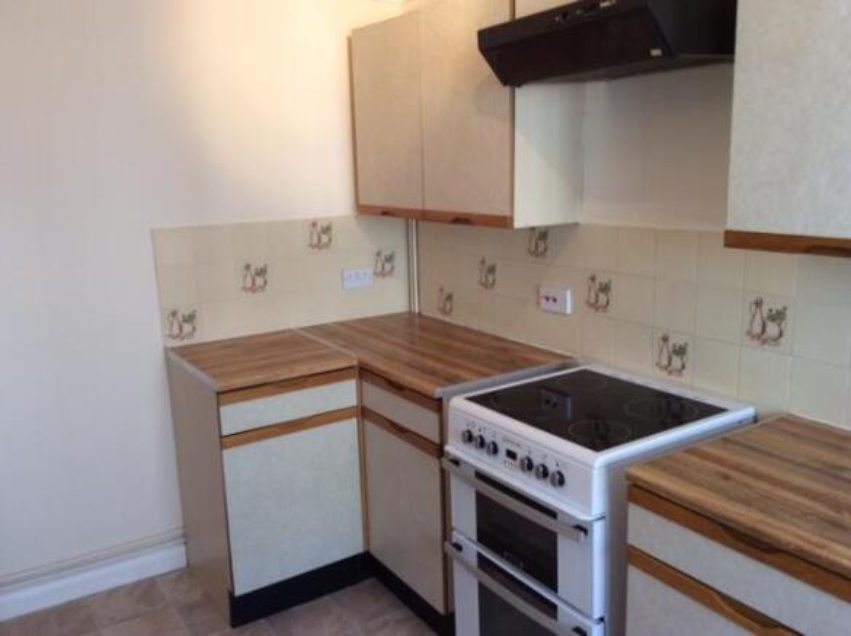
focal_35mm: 32
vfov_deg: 44.1
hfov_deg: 56.9
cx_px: 426
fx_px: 786
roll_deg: +4.1
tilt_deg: -11.9
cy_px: 318
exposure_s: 1/25
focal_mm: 3.3
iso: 40
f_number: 2.4
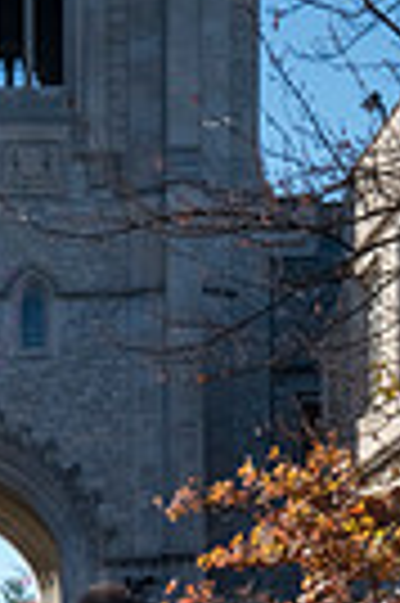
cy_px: 724
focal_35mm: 222
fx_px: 3709
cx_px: -27
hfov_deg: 6.1
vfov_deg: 9.2
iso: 640
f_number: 20
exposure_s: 1/160
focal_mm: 66
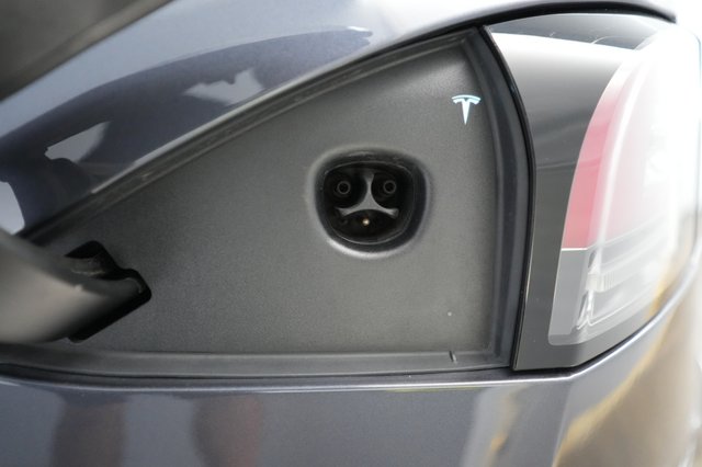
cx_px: 351
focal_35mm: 26
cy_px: 234
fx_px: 507
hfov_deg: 69.4
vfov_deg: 49.5
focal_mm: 26
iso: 8000
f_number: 2.8
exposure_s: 1/250
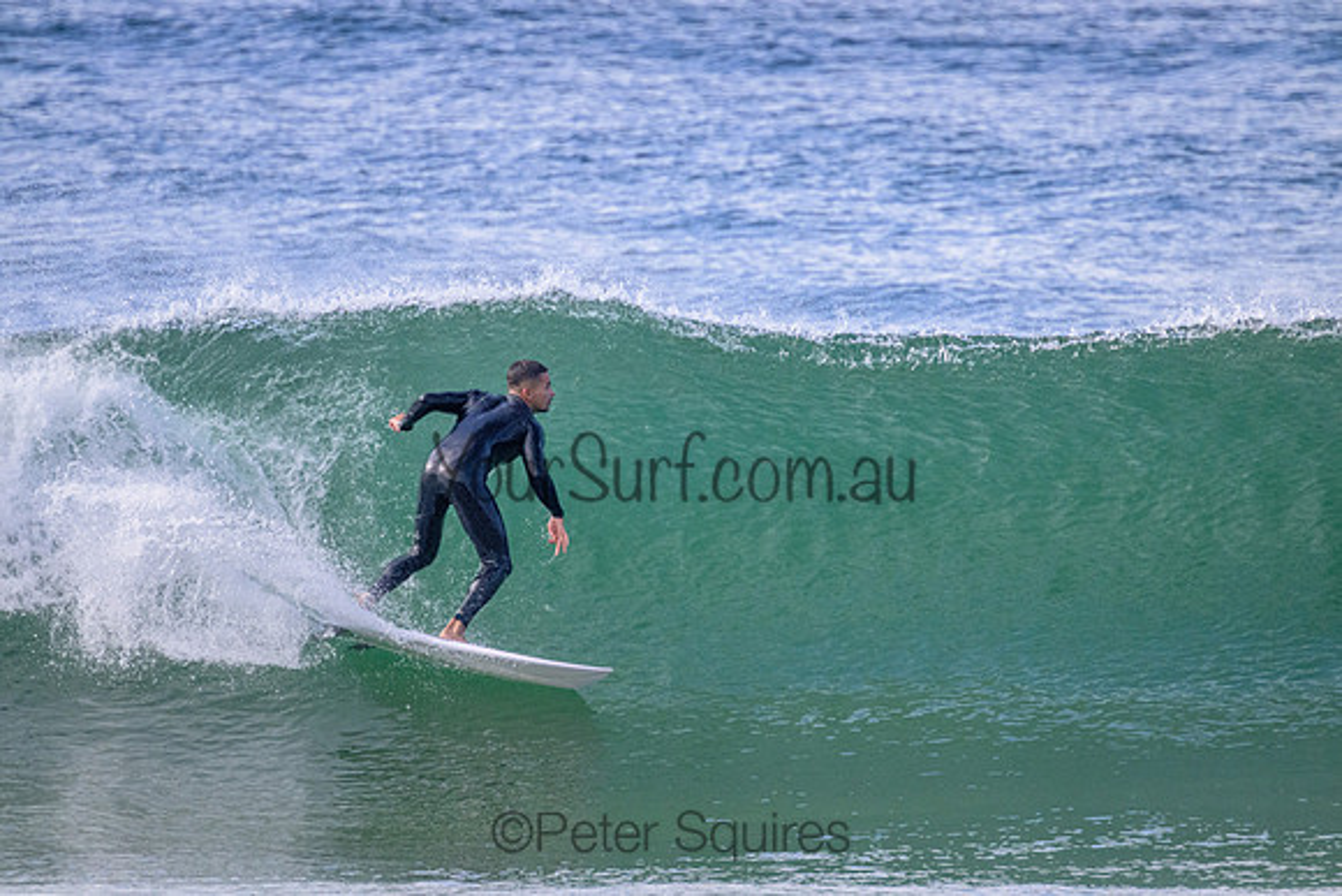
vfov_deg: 1.7
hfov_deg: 2.6
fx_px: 29828
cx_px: 671
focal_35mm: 800
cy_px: 448
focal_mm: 800
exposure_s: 1/2000
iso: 3600
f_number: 11
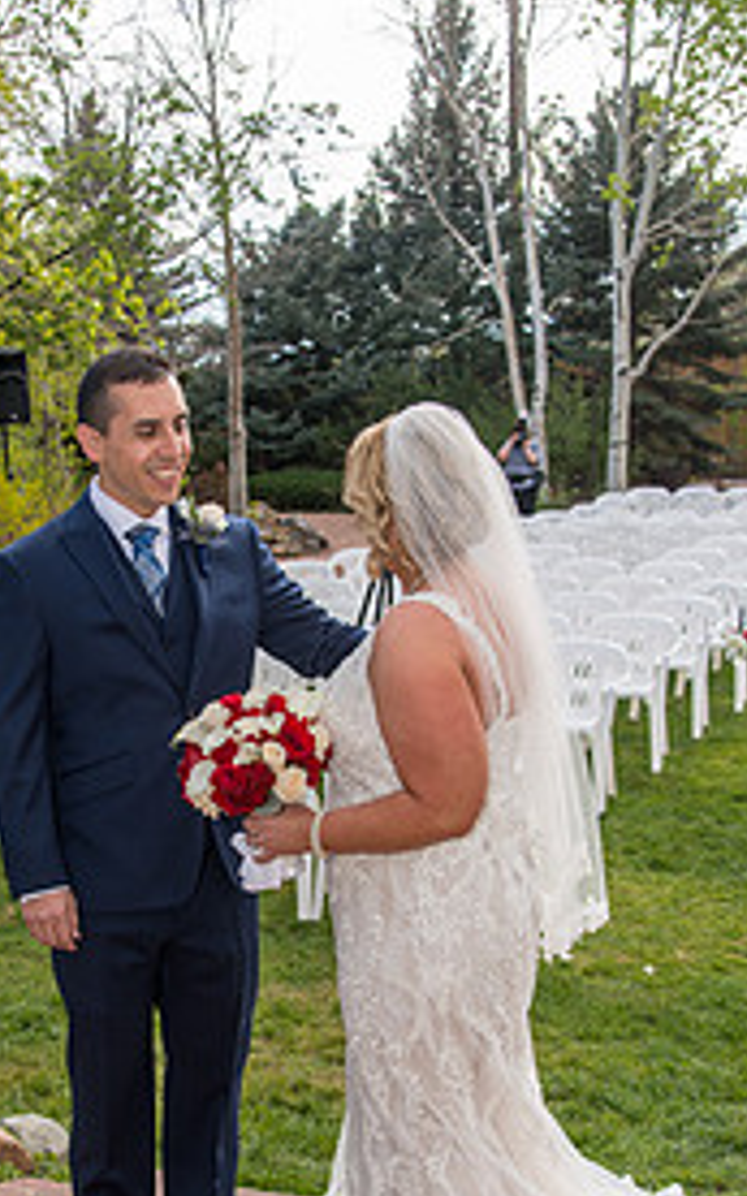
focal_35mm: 53
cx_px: 229
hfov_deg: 24.2
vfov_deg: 37.8
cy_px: 794
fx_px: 1727
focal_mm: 32
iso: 80
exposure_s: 1/160
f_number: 6.3
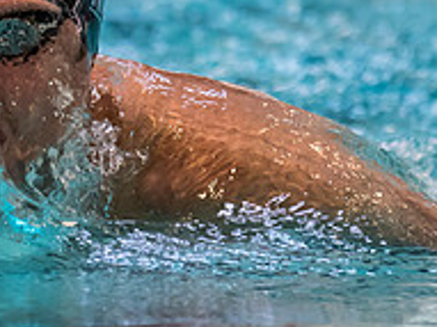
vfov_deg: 1.2
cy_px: 120
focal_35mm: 1216
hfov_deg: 1.6
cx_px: 25
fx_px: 15341
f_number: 2.8
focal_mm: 200
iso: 2000
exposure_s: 1/1000
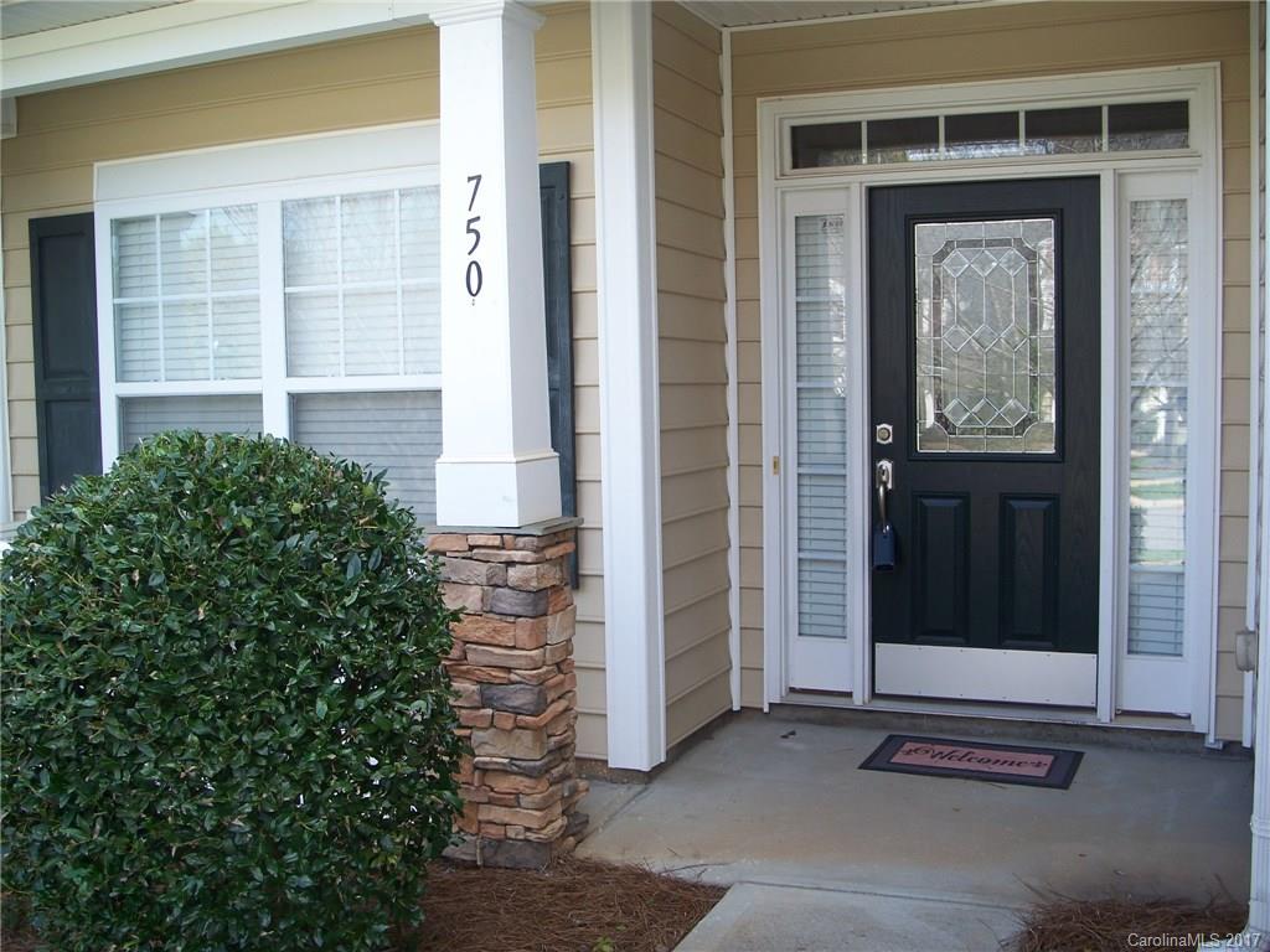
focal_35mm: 37
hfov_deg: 50.1
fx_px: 1357
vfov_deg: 38.7
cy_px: 476
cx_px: 635
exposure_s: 1/125
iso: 64
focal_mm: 7.8
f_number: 2.8
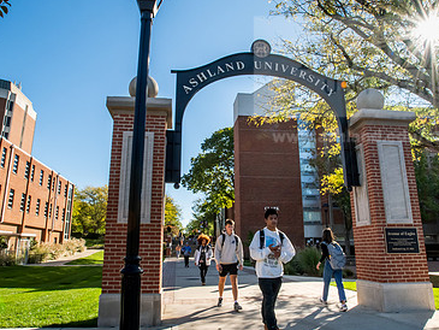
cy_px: 162
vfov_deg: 53.1
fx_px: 330
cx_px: 218
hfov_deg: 67.3
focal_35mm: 26
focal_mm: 17
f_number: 22
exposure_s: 1/160
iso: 1000
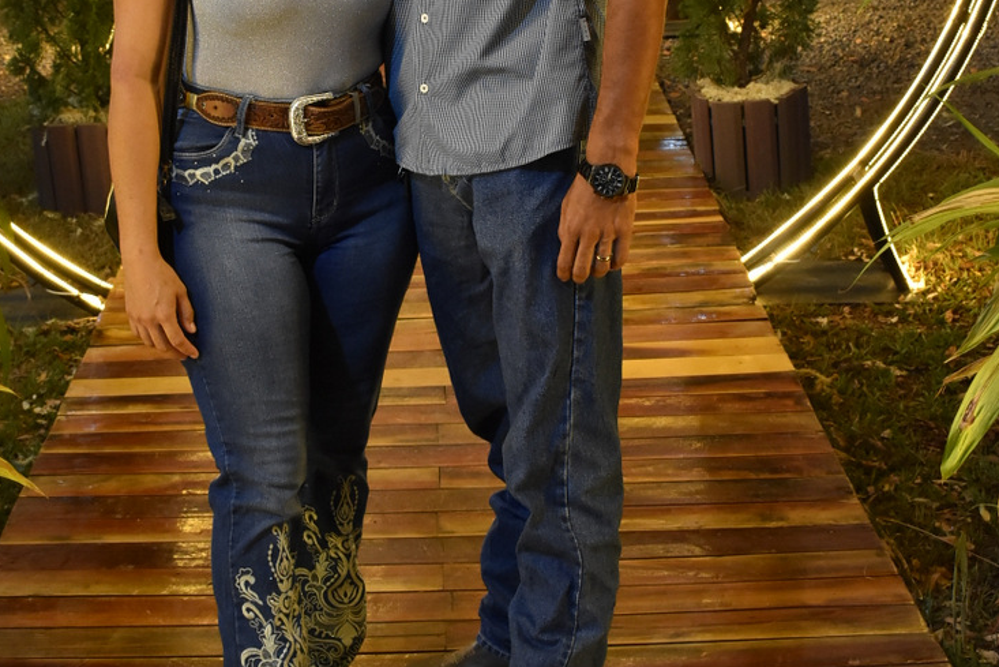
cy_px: 98
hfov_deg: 30.5
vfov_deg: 20.3
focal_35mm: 66
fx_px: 1831
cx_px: 422
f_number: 5.6
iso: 1600
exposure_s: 1/125
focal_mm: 23
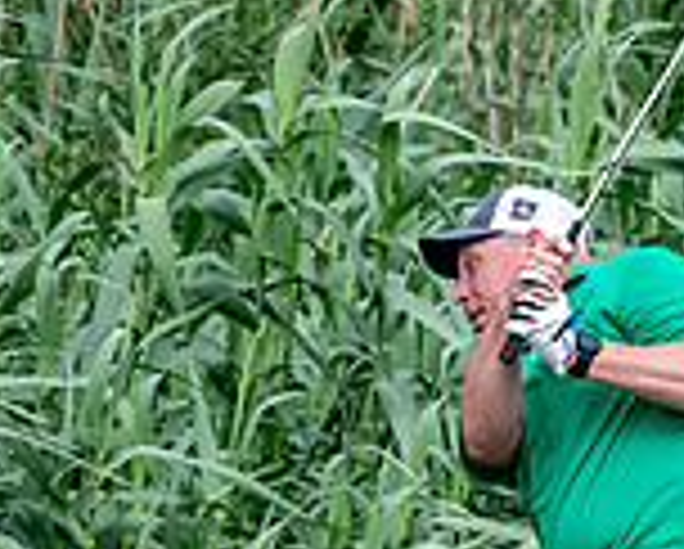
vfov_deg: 1.2
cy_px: 380
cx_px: 644
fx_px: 27222
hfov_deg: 1.4
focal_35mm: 1343
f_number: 5.6
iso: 1250
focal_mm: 250
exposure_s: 1/2000
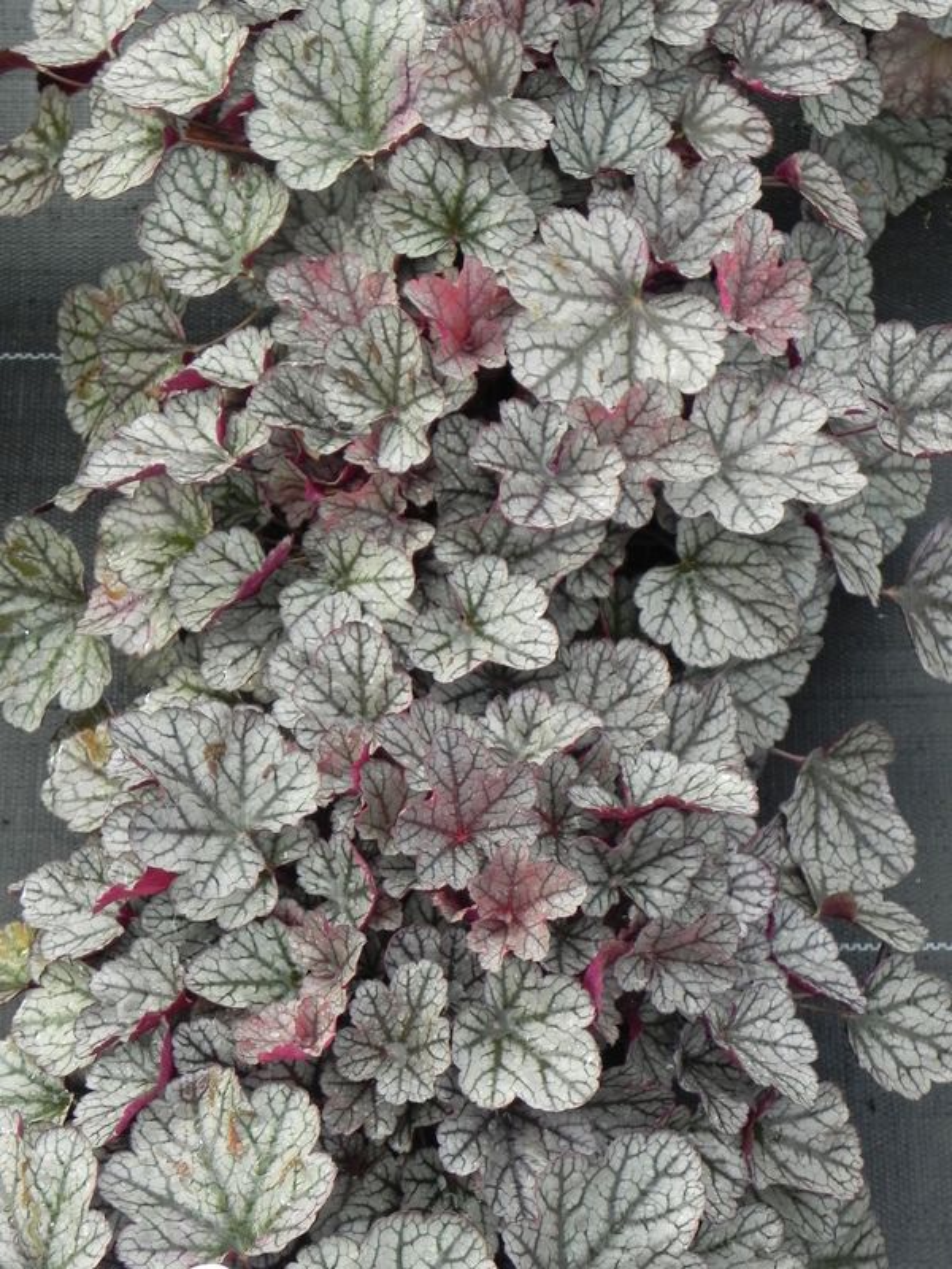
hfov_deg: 19.6
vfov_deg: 26.0
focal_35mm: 75
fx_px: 2750
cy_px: 634
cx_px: 476
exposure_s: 1/250
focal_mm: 13.4
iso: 160
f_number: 4.5
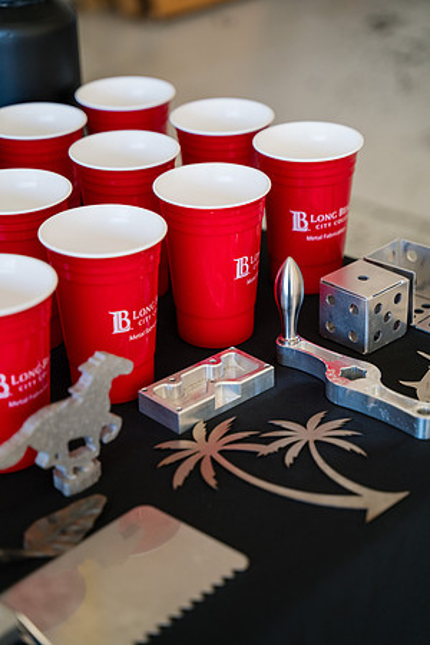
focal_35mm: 69
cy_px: 322
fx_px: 1236
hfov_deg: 19.7
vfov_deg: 29.2
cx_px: 215
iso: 400
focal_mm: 69
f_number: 3.2
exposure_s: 1/400
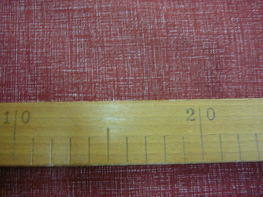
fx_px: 289
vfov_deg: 37.7
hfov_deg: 49.0
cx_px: 125
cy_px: 101
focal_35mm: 38
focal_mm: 5.2
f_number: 2.8
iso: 200
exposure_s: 1/8
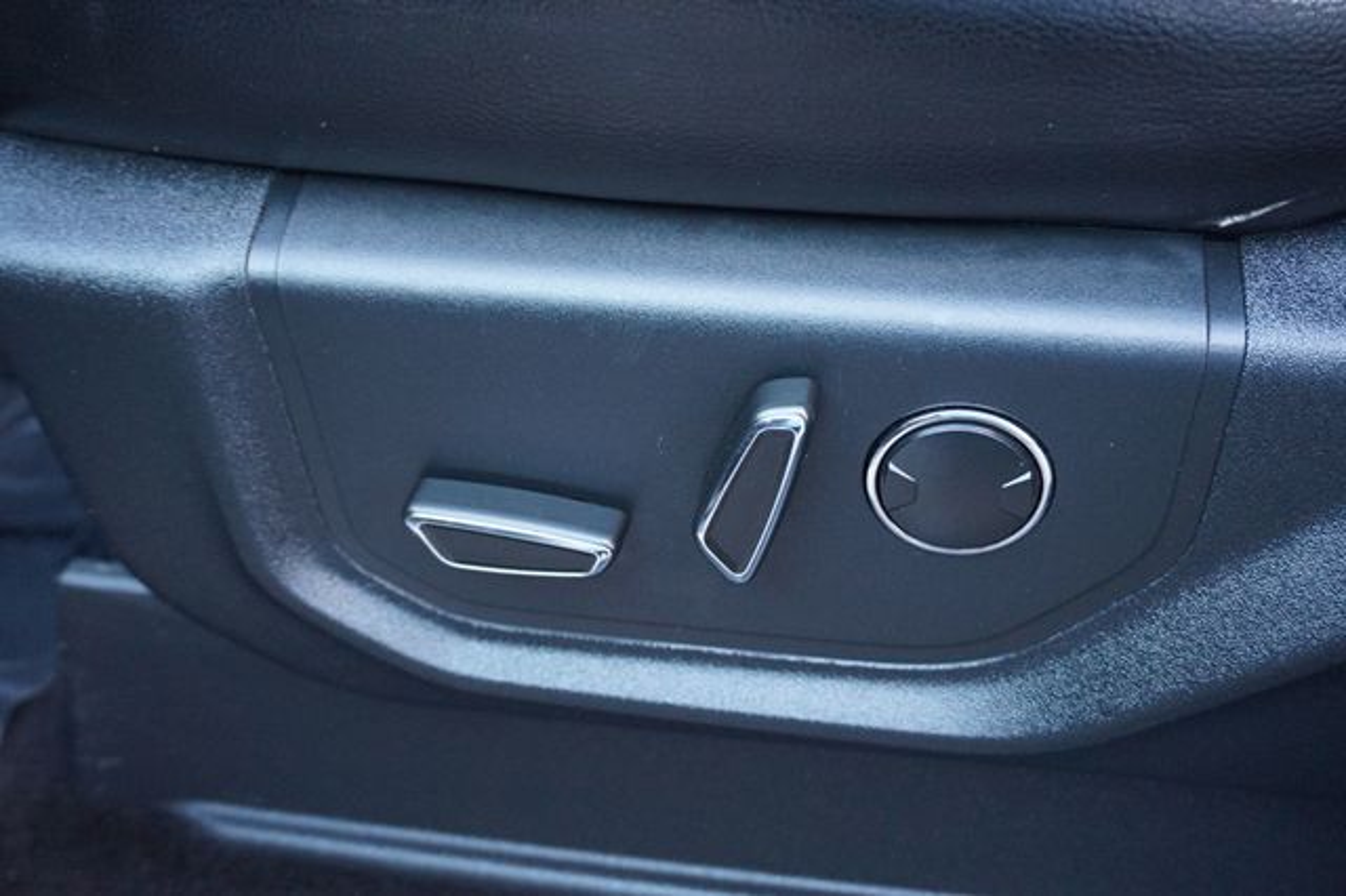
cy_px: 448
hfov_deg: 55.1
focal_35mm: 34
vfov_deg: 38.3
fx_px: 1289
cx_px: 673
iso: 1600
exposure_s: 1/60
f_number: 4
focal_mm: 23
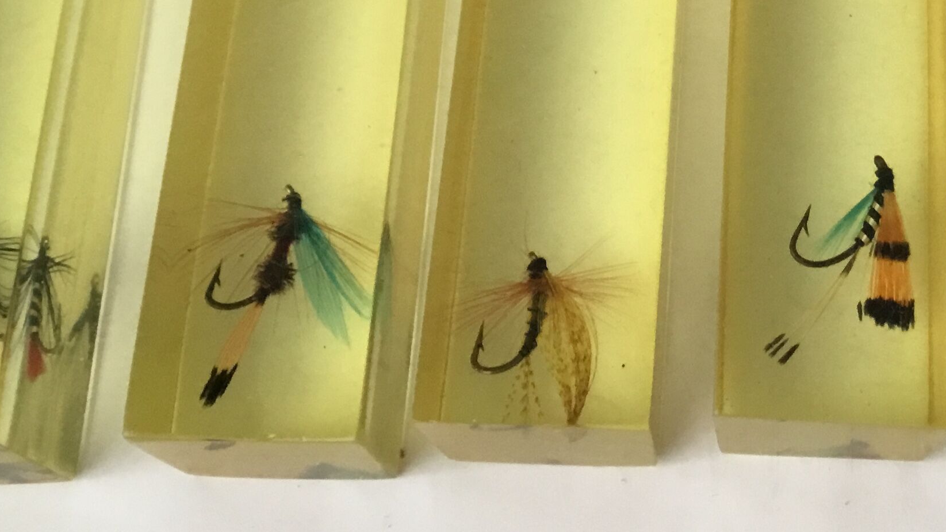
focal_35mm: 67
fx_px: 1681
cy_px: 41
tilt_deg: -63.6
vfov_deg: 17.7
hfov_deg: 30.7
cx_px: 759
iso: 125
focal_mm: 3.3
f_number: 2.4
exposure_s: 1/33
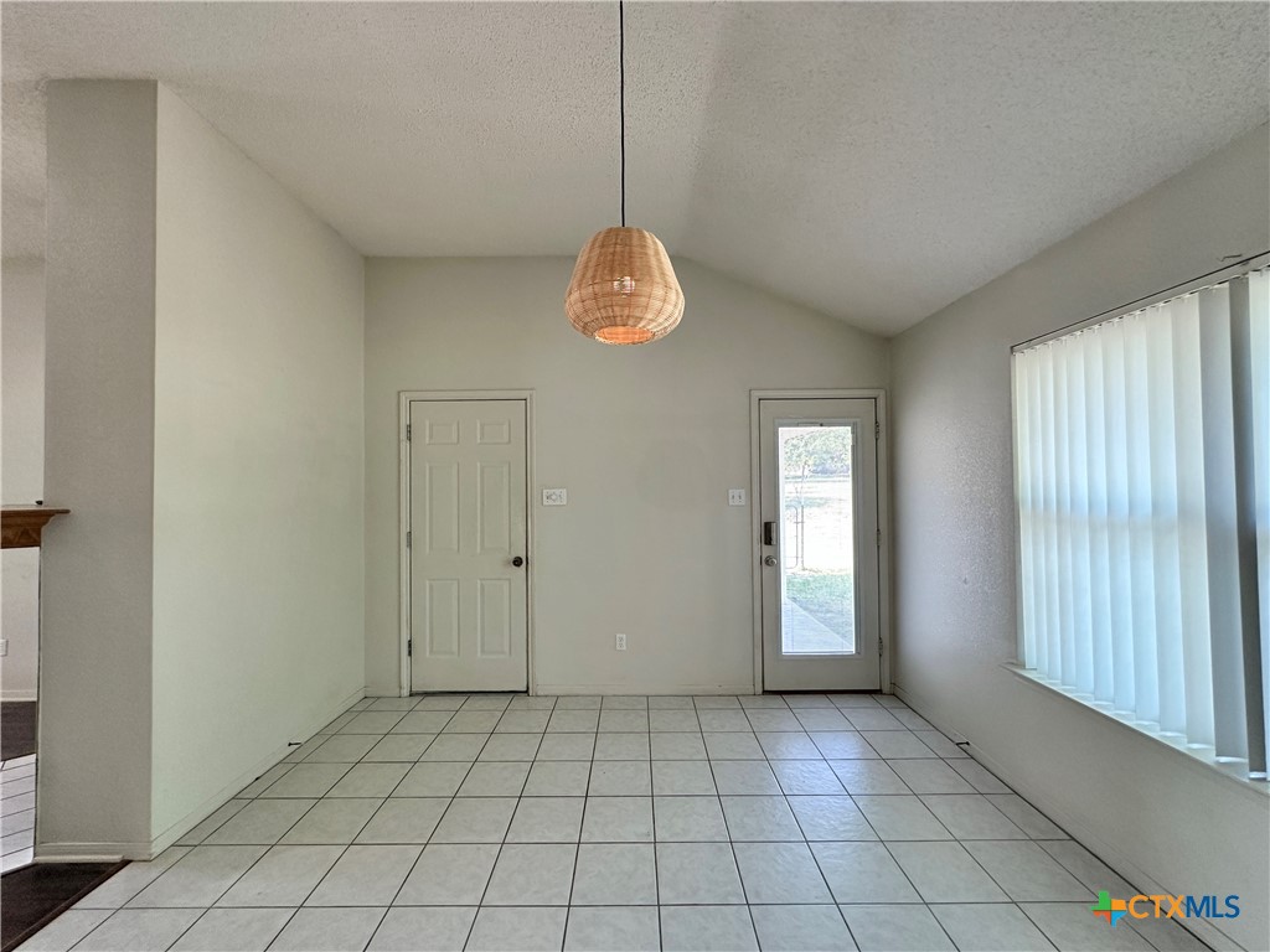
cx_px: 635
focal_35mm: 14
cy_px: 476
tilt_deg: +1.1
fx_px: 514
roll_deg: +0.6
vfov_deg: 85.7
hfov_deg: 102.1
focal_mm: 2.22
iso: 200
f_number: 2.2
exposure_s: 1/120
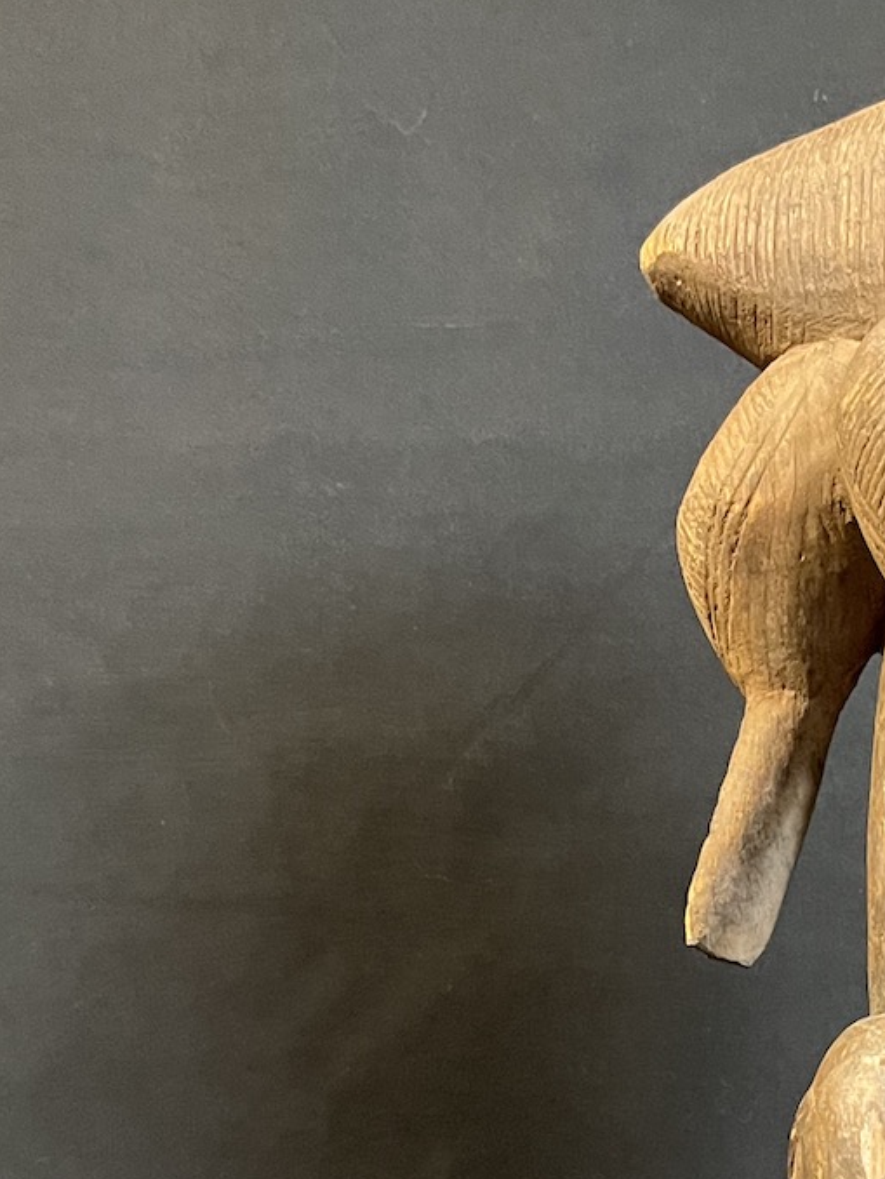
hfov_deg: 20.3
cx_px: 975
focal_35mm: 69
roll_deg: -1.3
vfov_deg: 25.2
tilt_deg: -4.1
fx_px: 2351
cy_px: 1431
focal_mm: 5.1
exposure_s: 1/50
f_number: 1.6
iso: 500
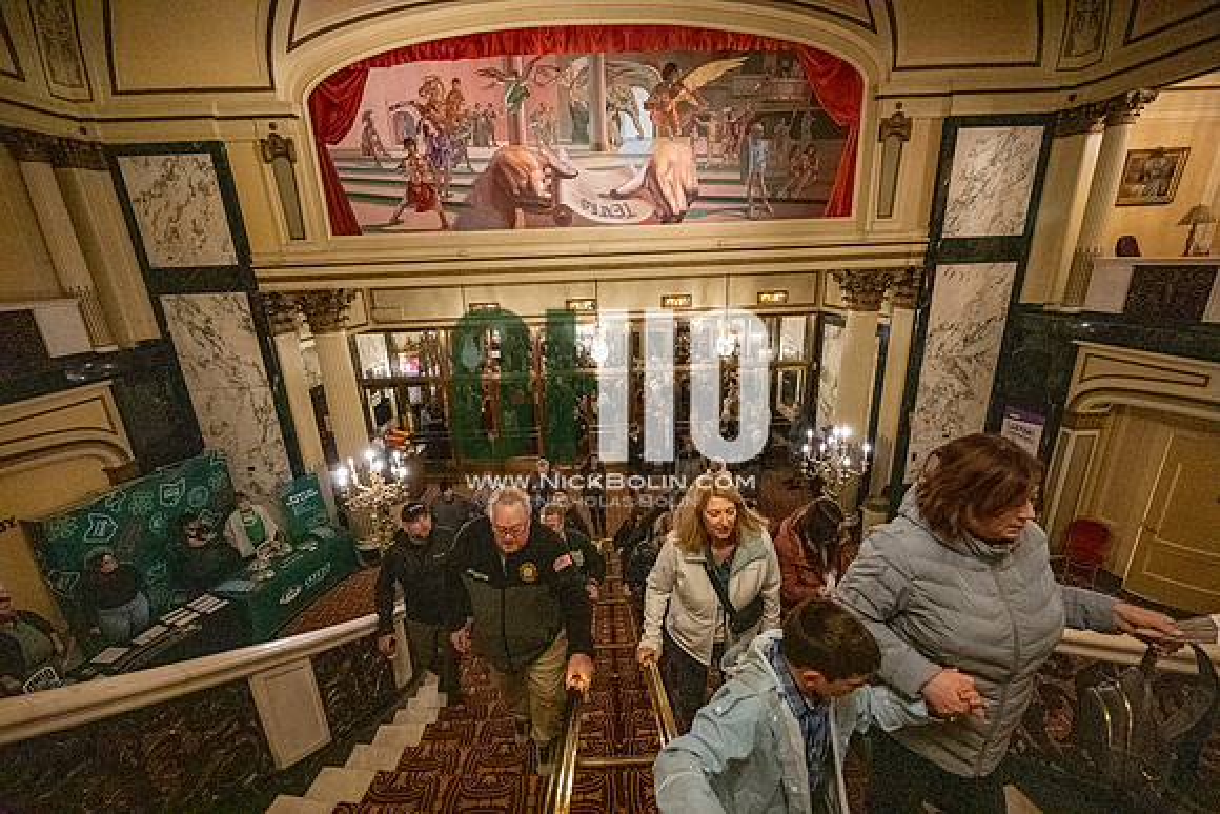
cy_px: 407
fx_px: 475
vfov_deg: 81.2
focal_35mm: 14
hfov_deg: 104.2
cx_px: 610
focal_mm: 14
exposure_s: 1/400
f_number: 4
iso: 16000
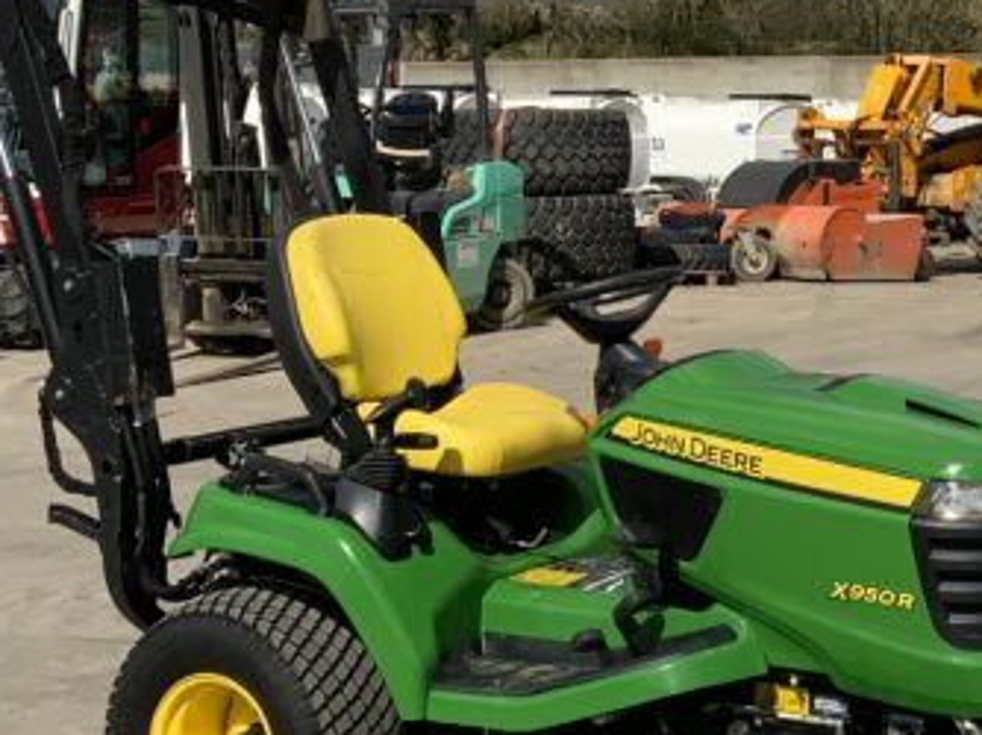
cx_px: 811
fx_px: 2523
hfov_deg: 21.7
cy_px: 203
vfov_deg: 16.5
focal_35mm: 89
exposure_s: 1/2959
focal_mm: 3
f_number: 1.8
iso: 20
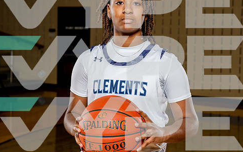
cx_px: 117
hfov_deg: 24.1
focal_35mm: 86
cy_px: 63
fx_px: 570
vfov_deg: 15.2
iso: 400
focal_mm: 70
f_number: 6.3
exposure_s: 1/250
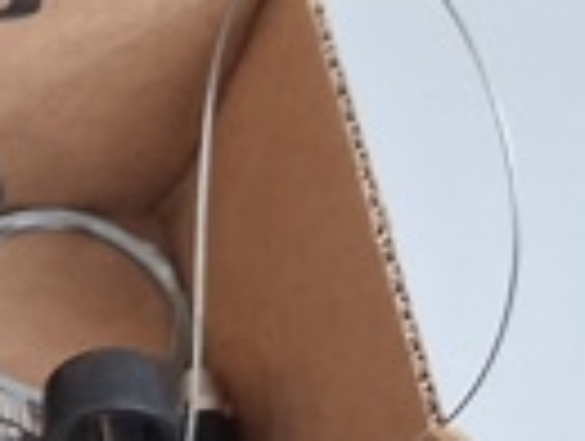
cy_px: 752
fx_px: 2811
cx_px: -873
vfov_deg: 8.7
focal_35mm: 166
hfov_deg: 10.2
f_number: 1.8
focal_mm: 4
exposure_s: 1/50
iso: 500
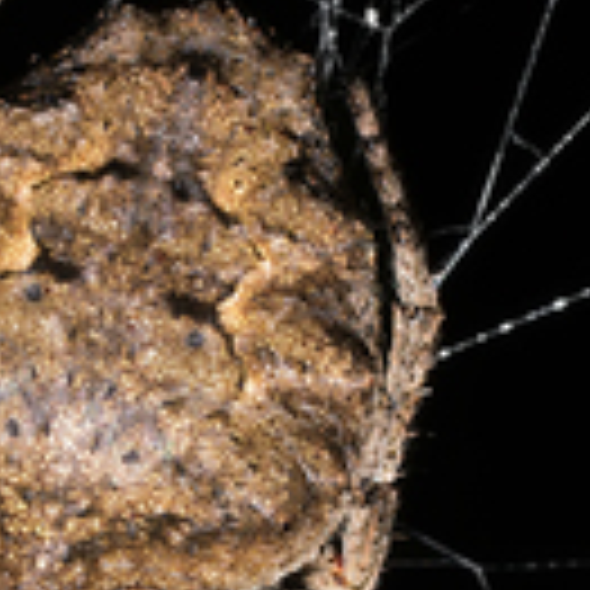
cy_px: 610
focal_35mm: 535
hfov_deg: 3.3
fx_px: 10317
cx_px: 77
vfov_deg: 3.3
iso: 320
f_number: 16
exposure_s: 1/125
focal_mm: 100
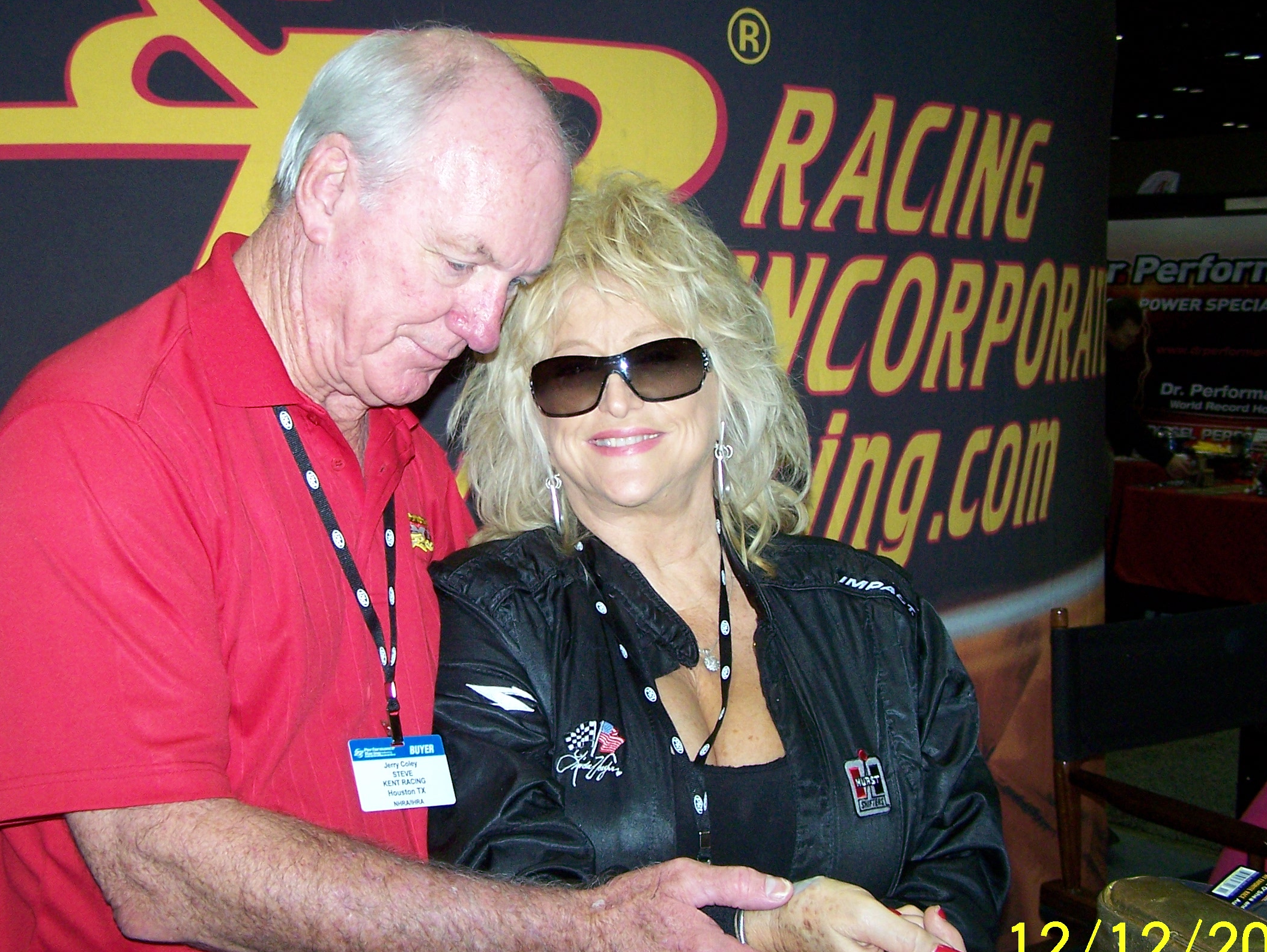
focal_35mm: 51
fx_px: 1868
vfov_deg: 28.6
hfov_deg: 37.4
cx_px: 577
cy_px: 472
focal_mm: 6.3
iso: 160
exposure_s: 1/60
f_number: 2.8
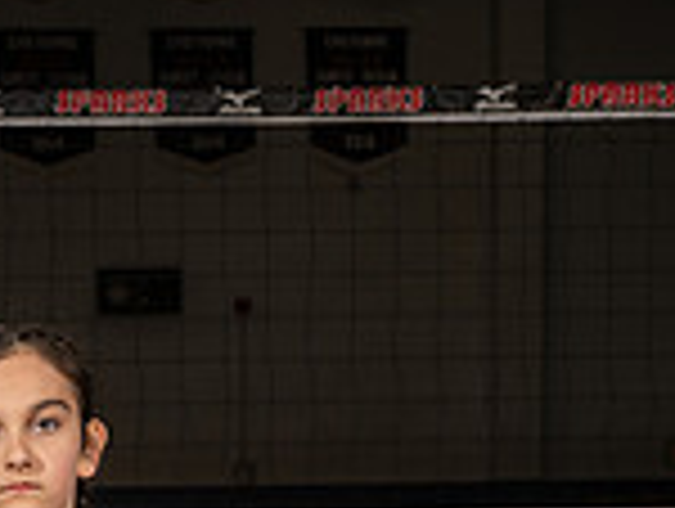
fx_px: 2246
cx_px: 65
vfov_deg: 11.8
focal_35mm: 115
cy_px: 949
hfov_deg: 16.9
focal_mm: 40
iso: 160
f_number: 8
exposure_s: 1/160
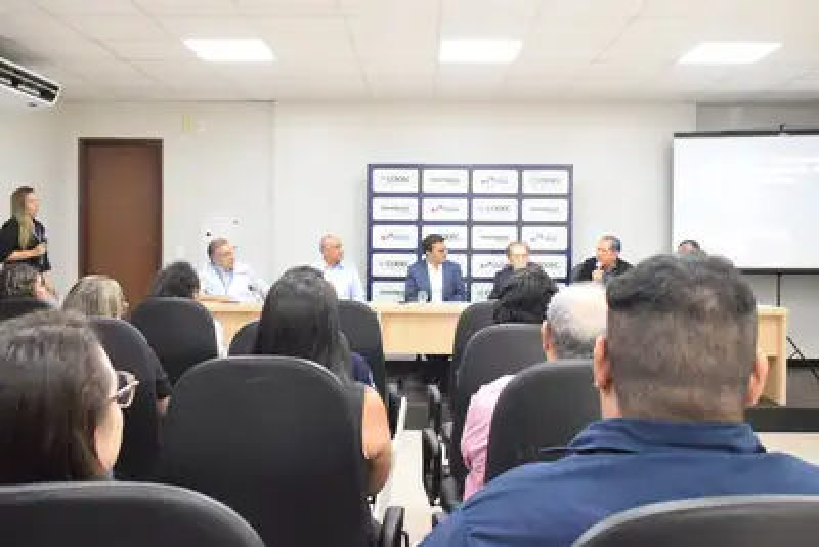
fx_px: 819
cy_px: 274
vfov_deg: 36.9
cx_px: 410
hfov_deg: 53.1
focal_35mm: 36
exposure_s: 1/125
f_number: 6.3
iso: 8000
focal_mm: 24
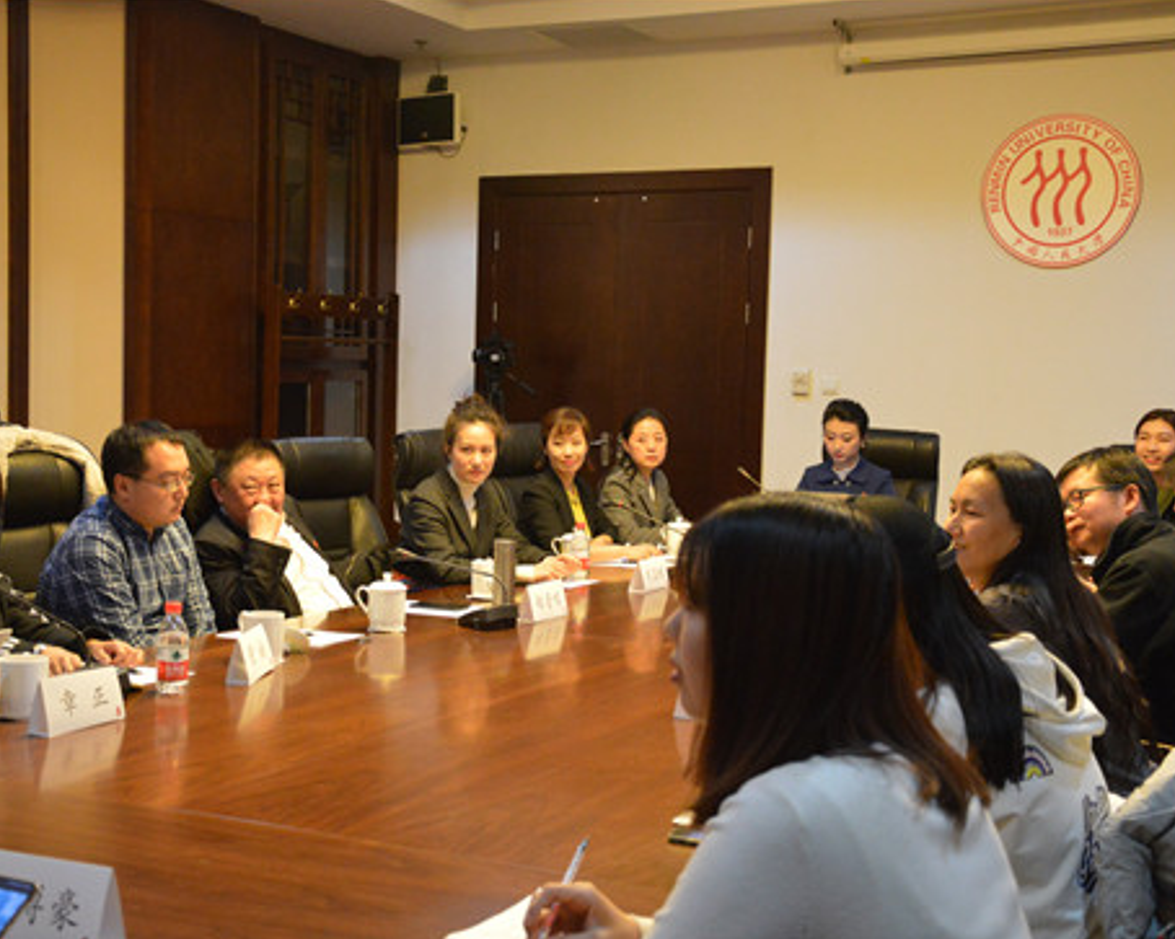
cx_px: 510
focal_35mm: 52
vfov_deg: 29.1
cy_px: 476
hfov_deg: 35.9
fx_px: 1808
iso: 2800
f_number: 4.2
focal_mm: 30
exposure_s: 1/50
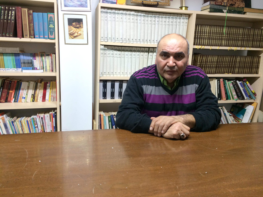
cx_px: 132
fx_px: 220
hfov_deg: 61.7
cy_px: 98
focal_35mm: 29
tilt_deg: -12.0
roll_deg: -0.5
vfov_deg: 48.2
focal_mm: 4.15
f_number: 2.2
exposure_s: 1/30
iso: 64
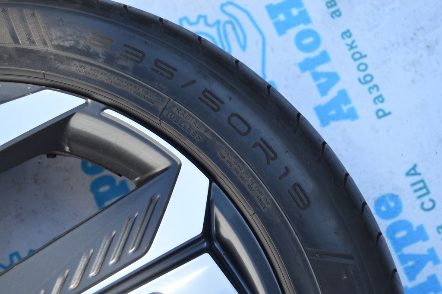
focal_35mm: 57
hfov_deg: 35.1
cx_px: 221
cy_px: 147
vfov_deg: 23.7
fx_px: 699
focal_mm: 38
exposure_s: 1/125
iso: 125
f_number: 5.6
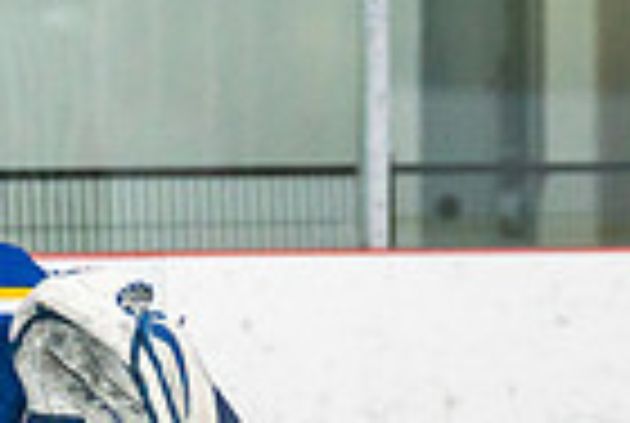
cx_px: 728
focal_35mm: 603
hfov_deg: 3.4
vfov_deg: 2.3
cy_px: 758
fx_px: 10575
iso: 3200
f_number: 2.8
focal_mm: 126
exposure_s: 1/1250
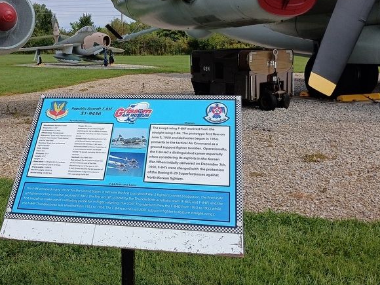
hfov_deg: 46.2
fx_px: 439
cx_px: 132
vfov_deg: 35.8
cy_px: 114
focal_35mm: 40
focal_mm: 4.27
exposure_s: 1/1401
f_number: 1.8
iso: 106
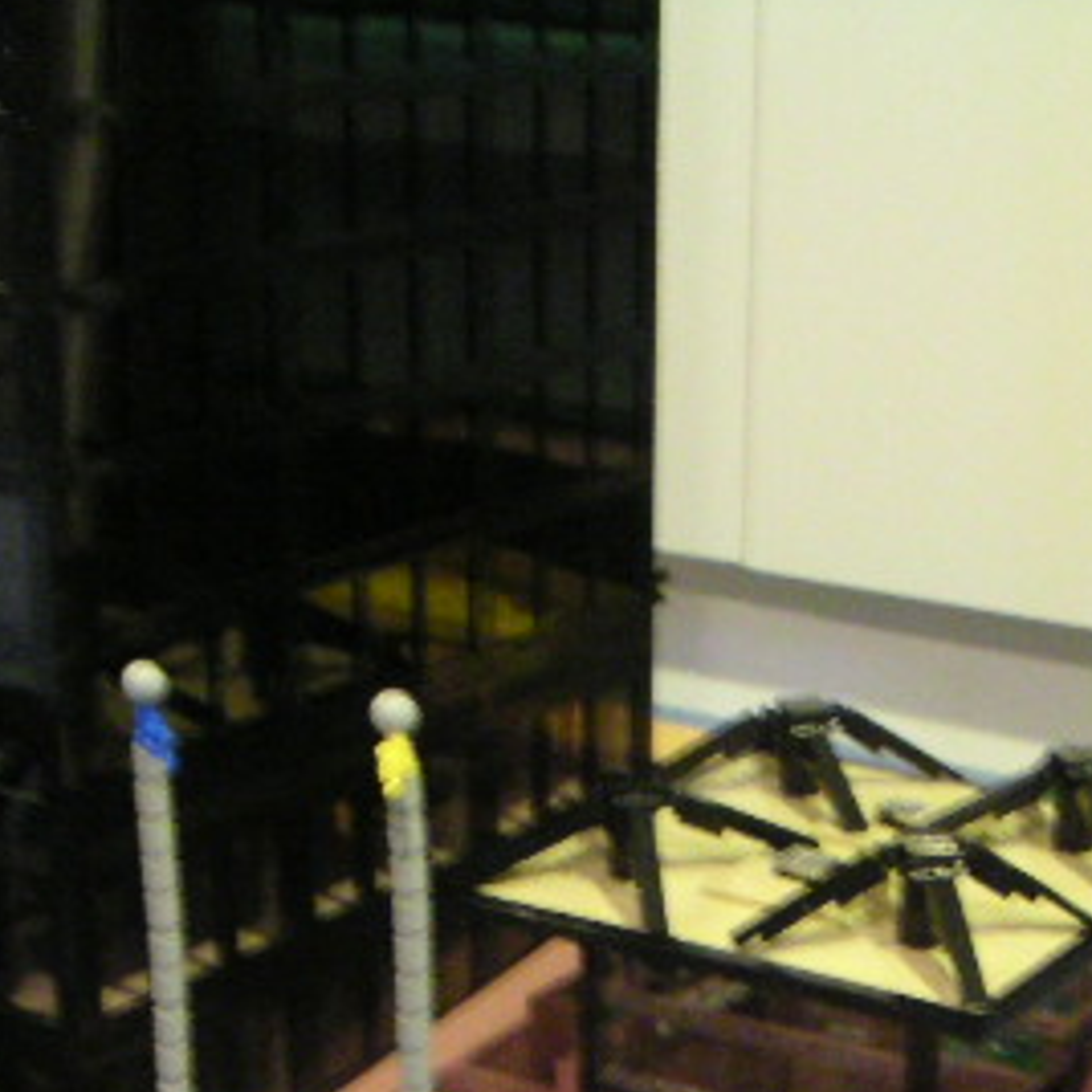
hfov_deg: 22.2
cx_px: 623
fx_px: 2784
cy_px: 921
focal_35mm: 78
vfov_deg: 21.8
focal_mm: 4.8
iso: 400
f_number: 2.8
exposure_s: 1/6
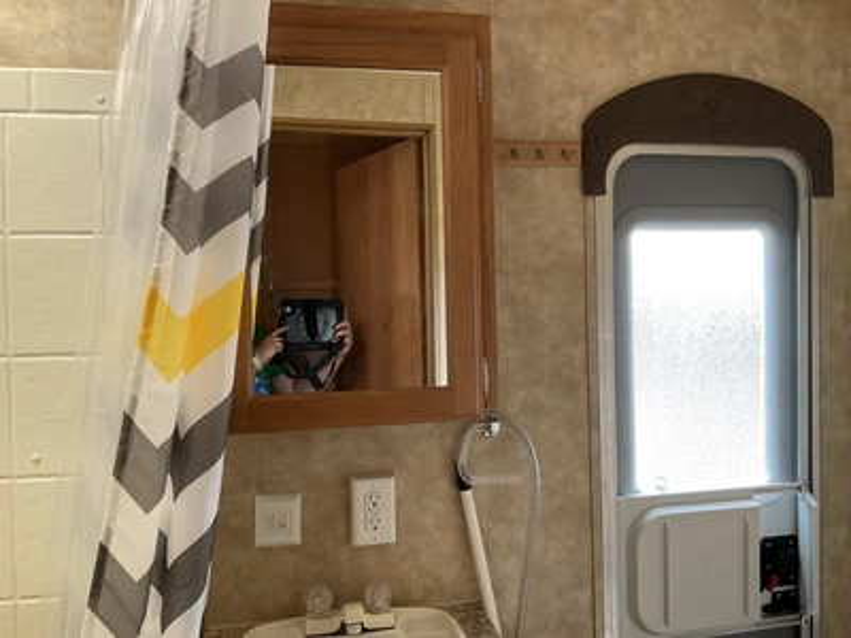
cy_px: 319
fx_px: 713
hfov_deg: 61.7
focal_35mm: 29
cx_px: 426
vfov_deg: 48.2
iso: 64
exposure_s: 1/105
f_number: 1.8
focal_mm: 3
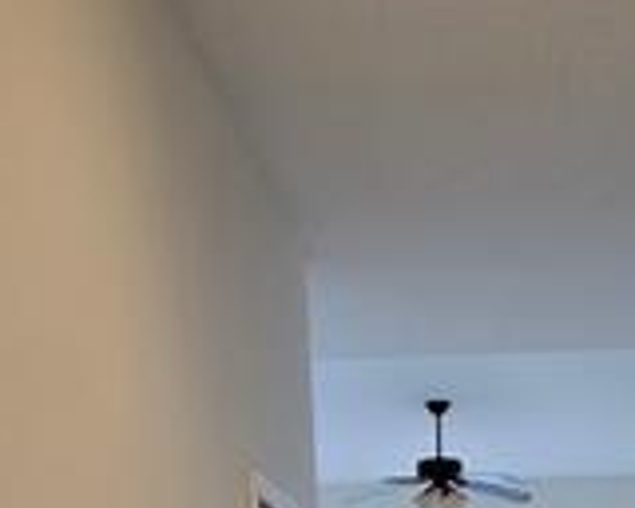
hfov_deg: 29.9
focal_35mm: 61
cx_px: 552
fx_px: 1146
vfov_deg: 18.5
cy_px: 952
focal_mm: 2.2
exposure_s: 1/60
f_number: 2.2
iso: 160
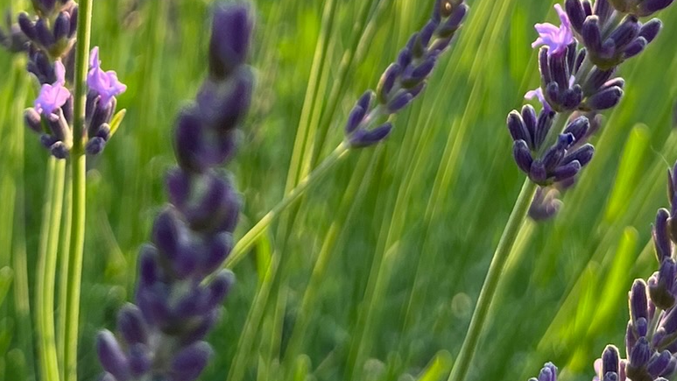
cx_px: 377
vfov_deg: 14.8
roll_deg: -4.3
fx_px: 1346
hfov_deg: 28.2
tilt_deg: -11.6
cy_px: -222
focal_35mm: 75
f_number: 1.6
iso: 50
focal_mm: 5.1
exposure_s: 1/608
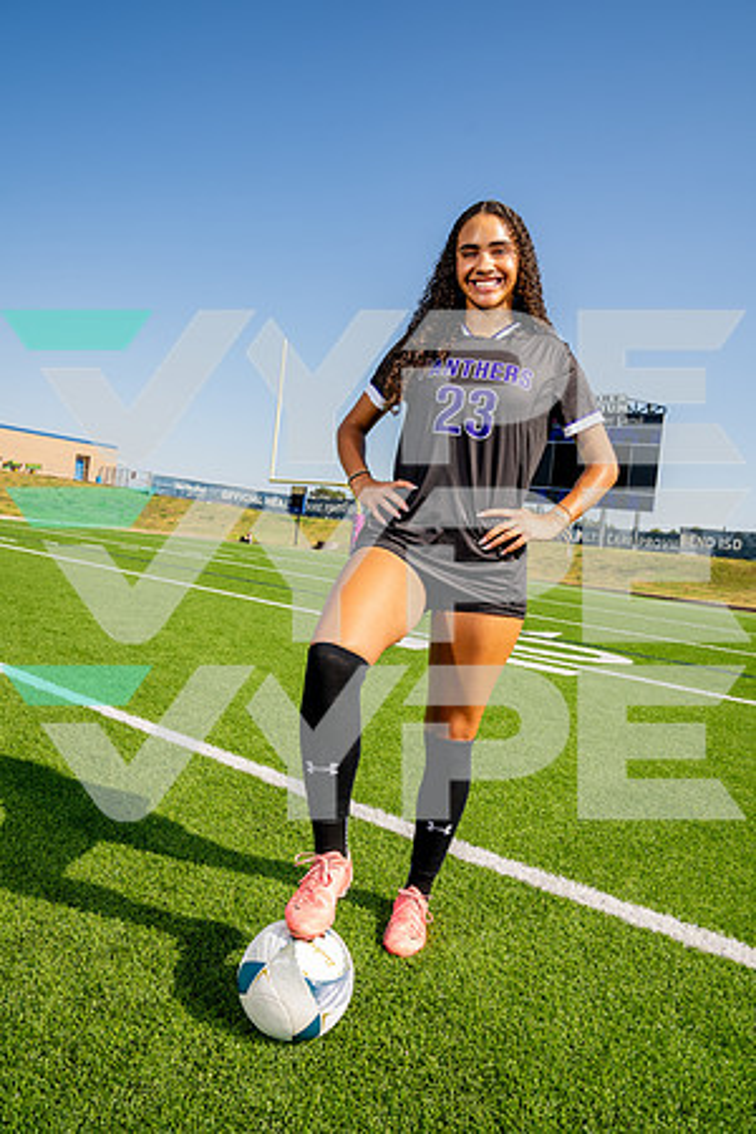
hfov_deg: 53.1
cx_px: 378
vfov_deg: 73.7
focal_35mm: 24
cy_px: 567
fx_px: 756
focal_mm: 24
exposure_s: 1/125
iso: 50
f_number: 7.1
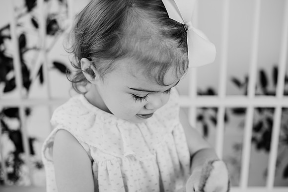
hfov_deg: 39.6
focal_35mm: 50
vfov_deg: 27.0
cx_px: 144
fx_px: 400
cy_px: 96
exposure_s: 1/160
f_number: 2.8
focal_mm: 50
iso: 125
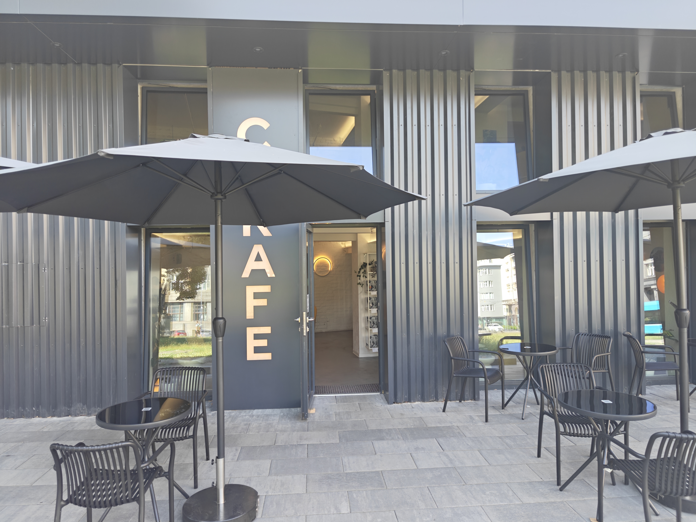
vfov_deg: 58.9
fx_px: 462
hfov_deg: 73.9
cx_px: 348
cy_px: 261
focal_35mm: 23
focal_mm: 6.06
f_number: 1.6
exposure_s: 1/461
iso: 200
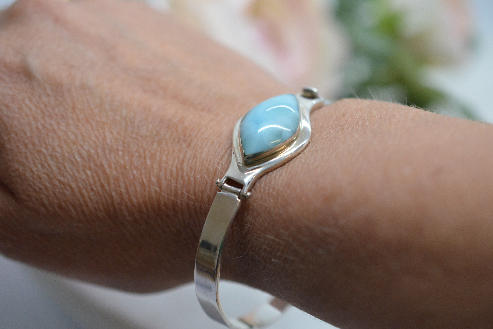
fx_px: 835
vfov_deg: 22.3
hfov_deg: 32.9
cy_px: 165
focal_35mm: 61
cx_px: 250
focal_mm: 40
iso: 2500
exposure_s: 1/2500
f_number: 3.5
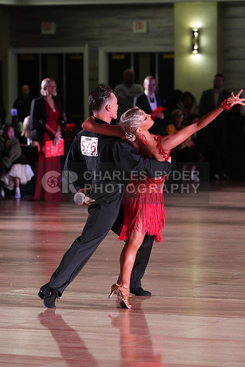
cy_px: 184
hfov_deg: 6.9
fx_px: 2040
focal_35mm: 200
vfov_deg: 10.3
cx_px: 122
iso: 4000
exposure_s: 1/200
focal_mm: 200
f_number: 5.6
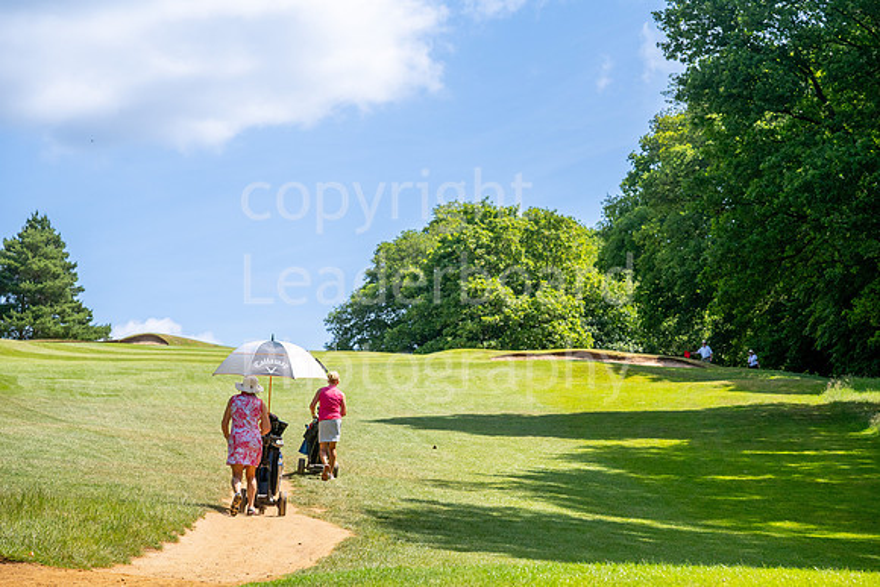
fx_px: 2323
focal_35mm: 95
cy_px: 294
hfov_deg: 21.5
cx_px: 440
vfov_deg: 14.4
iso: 400
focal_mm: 95
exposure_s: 1/4000
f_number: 6.3
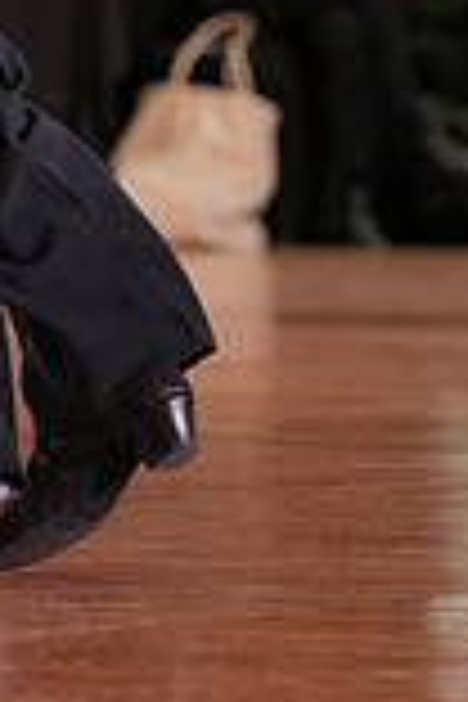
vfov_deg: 4.1
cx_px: -142
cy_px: -333
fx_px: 9769
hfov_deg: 2.7
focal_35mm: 501
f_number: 4
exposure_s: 1/400
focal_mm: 135
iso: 1600
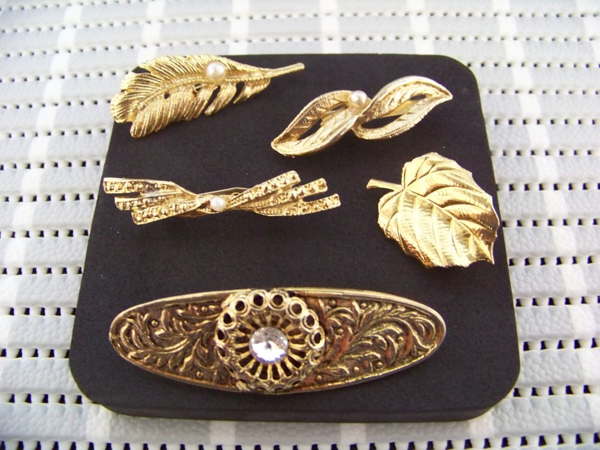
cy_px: 225
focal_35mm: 36
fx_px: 624
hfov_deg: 51.4
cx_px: 300
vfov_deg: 39.7
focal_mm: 5.85
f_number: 2.8
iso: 400
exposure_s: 1/8
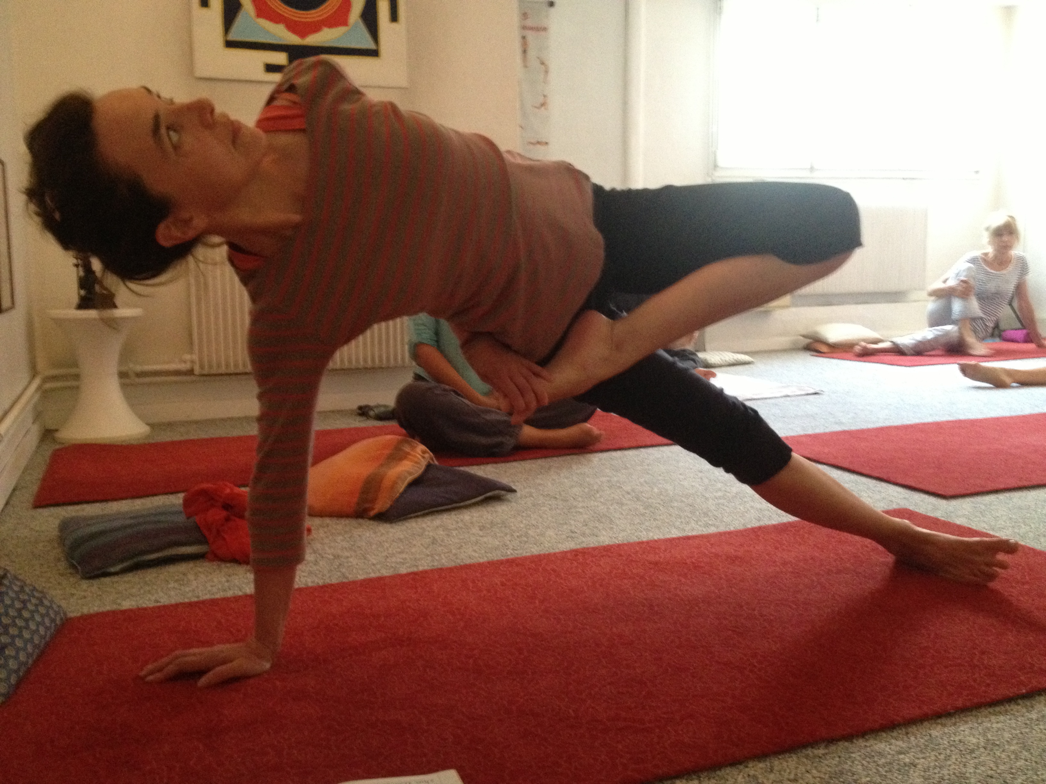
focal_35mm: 35
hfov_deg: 52.6
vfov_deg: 40.7
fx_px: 1058
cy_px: 392
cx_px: 523
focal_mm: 4.28
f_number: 2.4
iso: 400
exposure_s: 1/15
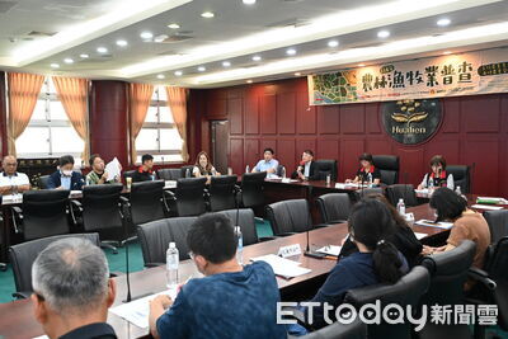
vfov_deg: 43.6
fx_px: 423
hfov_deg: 61.9
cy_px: 170
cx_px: 254
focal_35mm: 30
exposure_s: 1/200
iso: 6400
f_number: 5.6
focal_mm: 30
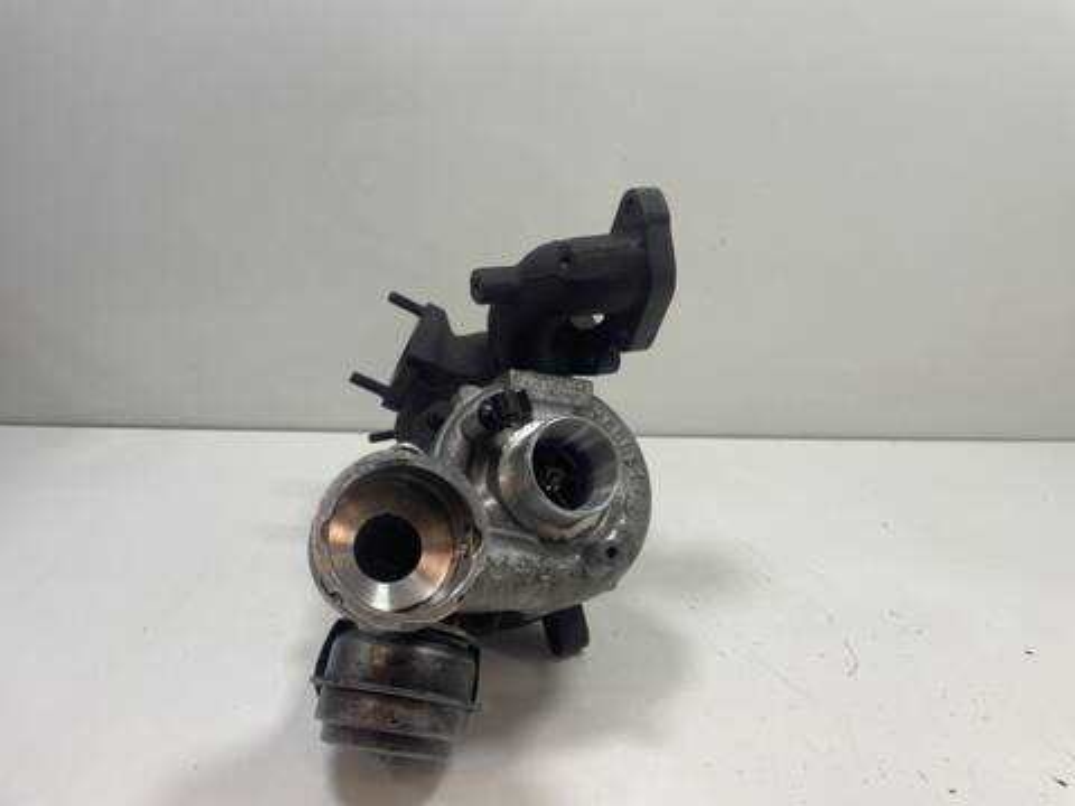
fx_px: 807
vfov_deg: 53.1
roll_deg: -3.2
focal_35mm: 26
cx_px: 538
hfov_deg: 67.3
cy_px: 403
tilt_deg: -21.3
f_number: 1.6
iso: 64
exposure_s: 1/100
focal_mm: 4.2
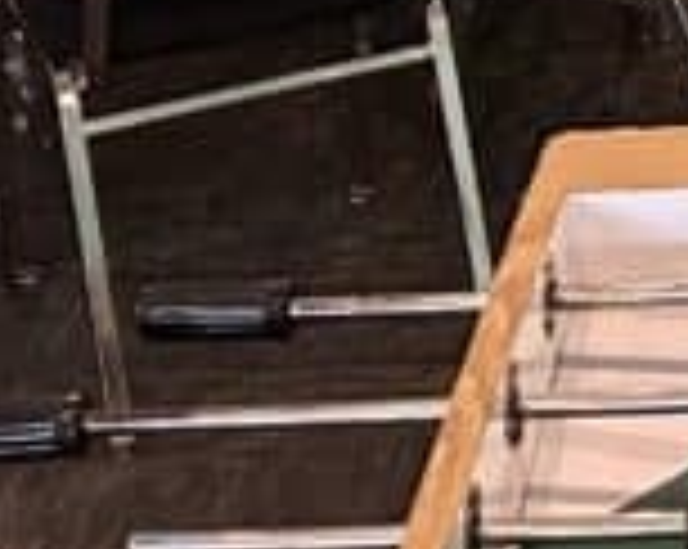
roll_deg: -0.4
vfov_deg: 9.2
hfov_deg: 11.4
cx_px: 1250
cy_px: -572
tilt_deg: -11.8
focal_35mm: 157
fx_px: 3193
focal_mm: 6.86
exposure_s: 1/60
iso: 800
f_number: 1.78
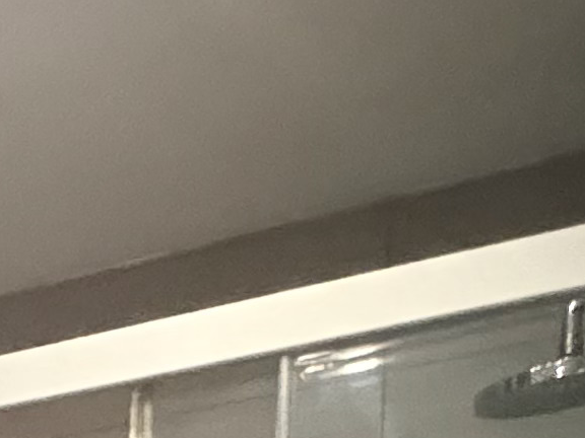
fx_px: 1656
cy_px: 1094
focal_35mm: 98
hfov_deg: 15.9
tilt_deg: -5.8
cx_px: -570
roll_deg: +1.4
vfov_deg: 11.9
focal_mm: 2.22
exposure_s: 1/33
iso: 1000
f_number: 2.2
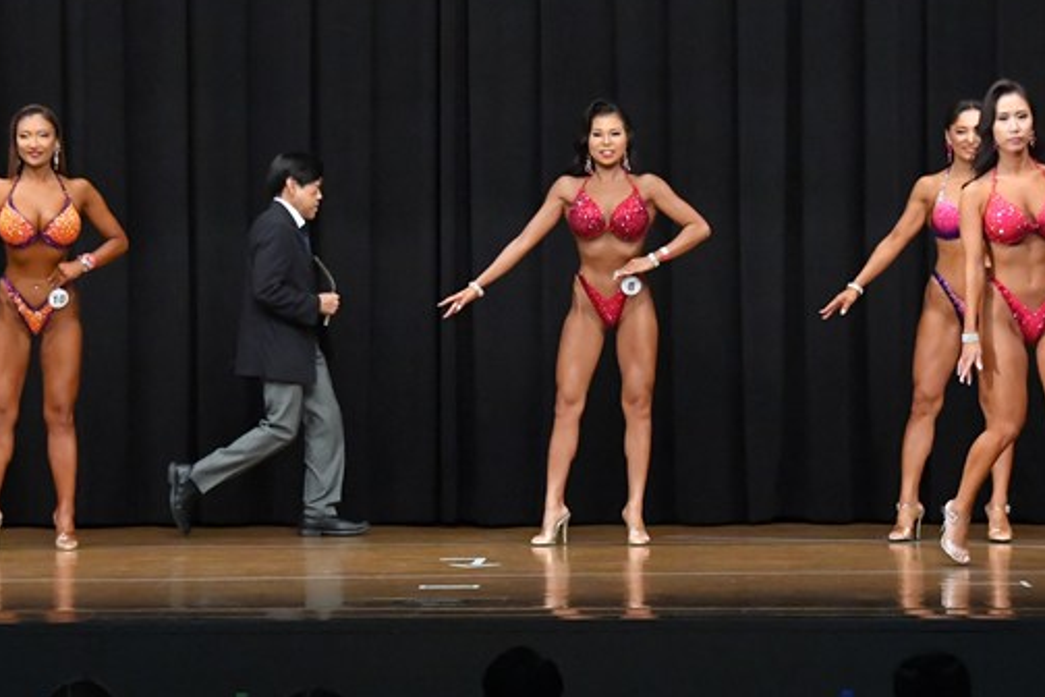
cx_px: 563
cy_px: 307
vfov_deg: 7.3
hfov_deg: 10.9
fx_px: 5486
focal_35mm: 189
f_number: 5.6
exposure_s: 1/400
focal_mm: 82
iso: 8000
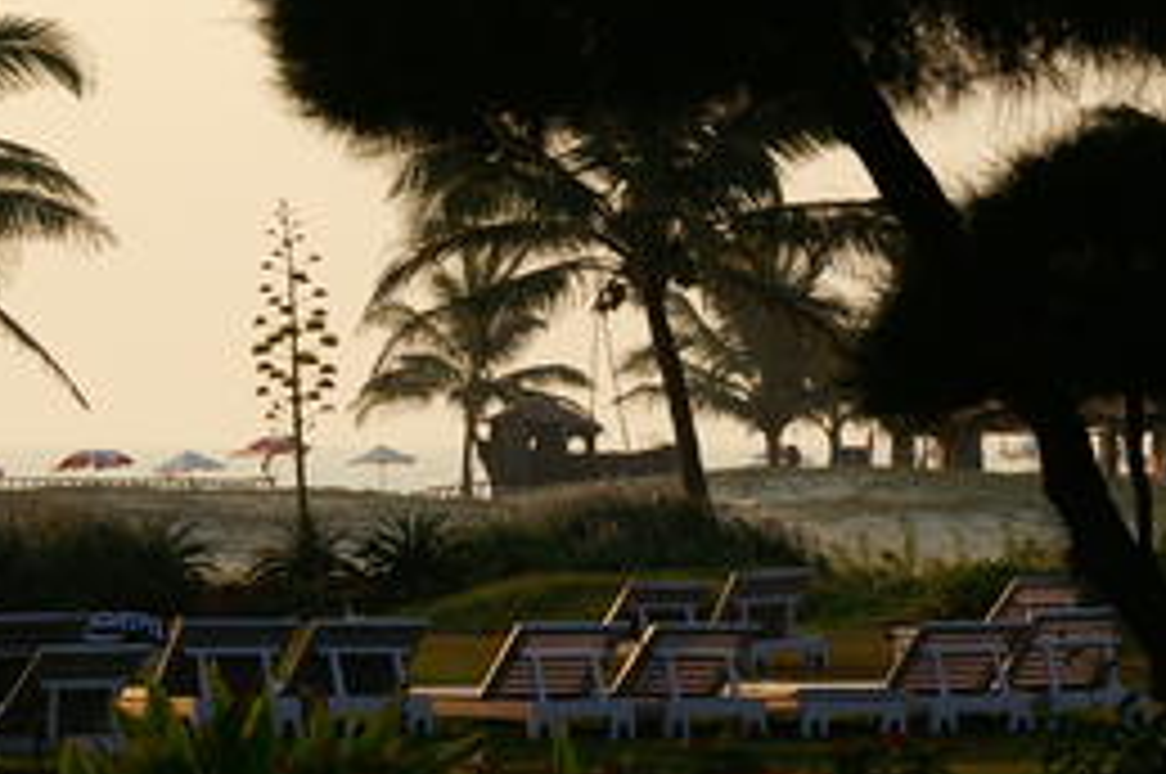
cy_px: 328
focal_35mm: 371
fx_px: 12001
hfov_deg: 5.6
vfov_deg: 3.7
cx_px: 761
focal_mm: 100
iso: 200
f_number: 13
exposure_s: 1/125
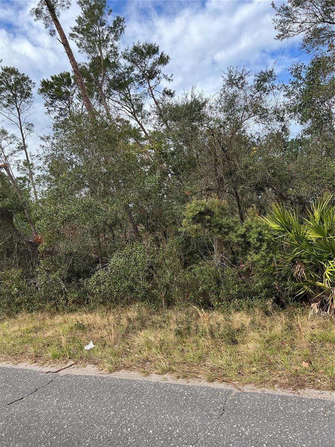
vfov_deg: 67.3
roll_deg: -1.1
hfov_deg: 53.1
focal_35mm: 26
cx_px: 168
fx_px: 335
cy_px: 224
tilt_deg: +4.6
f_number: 1.5
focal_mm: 5.7
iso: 50
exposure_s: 1/1344
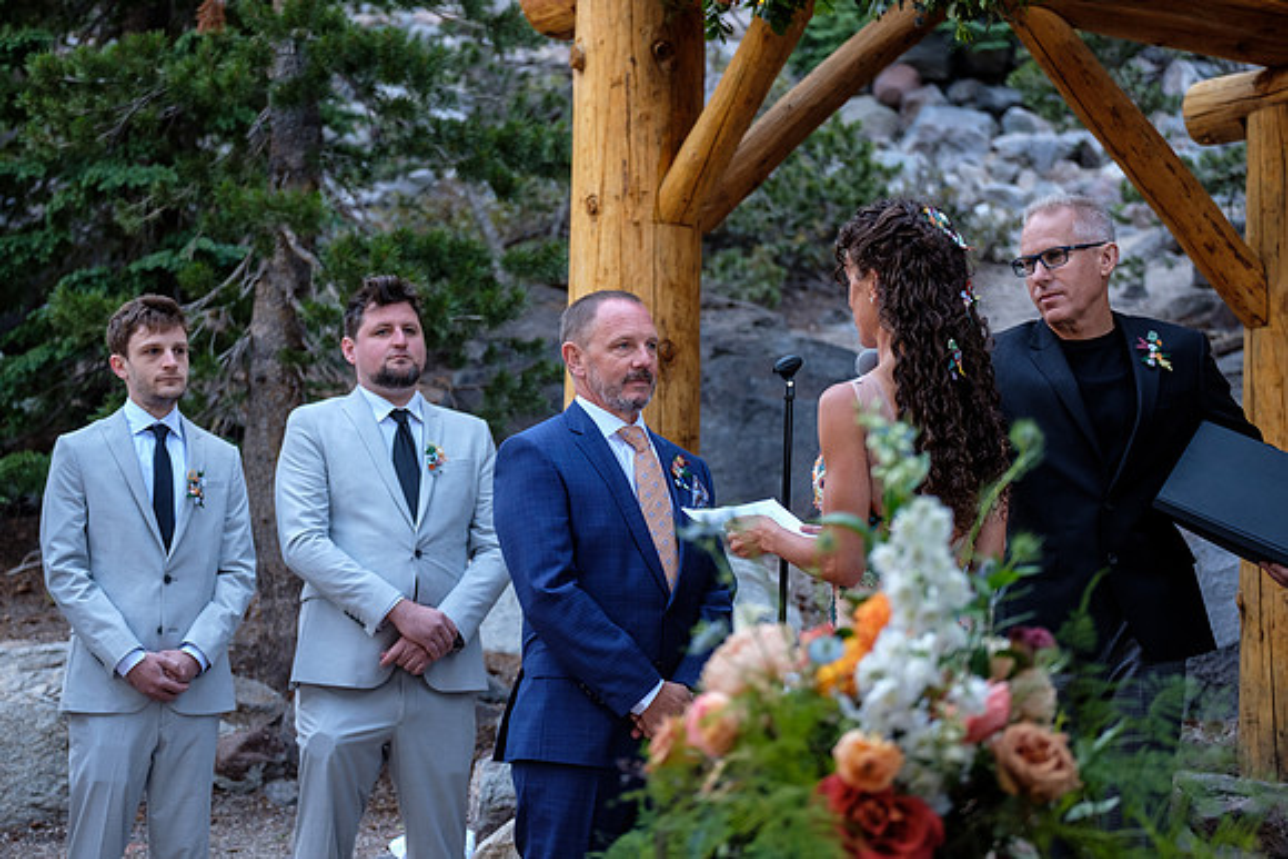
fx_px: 2684
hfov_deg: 27.0
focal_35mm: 75
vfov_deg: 18.2
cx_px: 644
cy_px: 430
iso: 640
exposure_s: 1/120
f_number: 2.8
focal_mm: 50
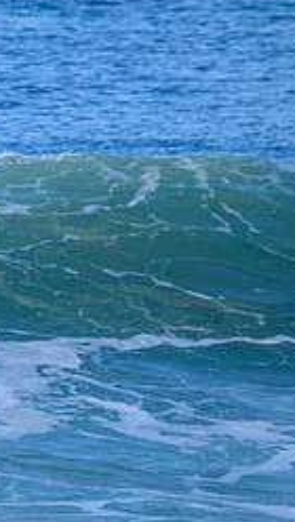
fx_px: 27154
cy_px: 275
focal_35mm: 1958
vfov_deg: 1.1
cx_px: -293
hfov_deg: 0.6
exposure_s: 1/2000
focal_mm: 800
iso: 1800
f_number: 11
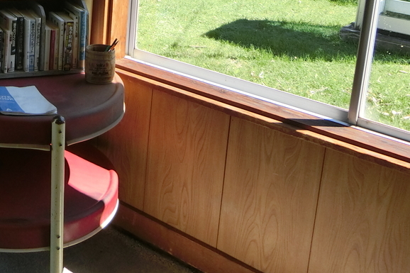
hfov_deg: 34.5
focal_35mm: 54
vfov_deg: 23.7
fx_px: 615
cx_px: 31
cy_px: -18
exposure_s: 1/200
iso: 80
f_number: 3.5
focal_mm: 4.5
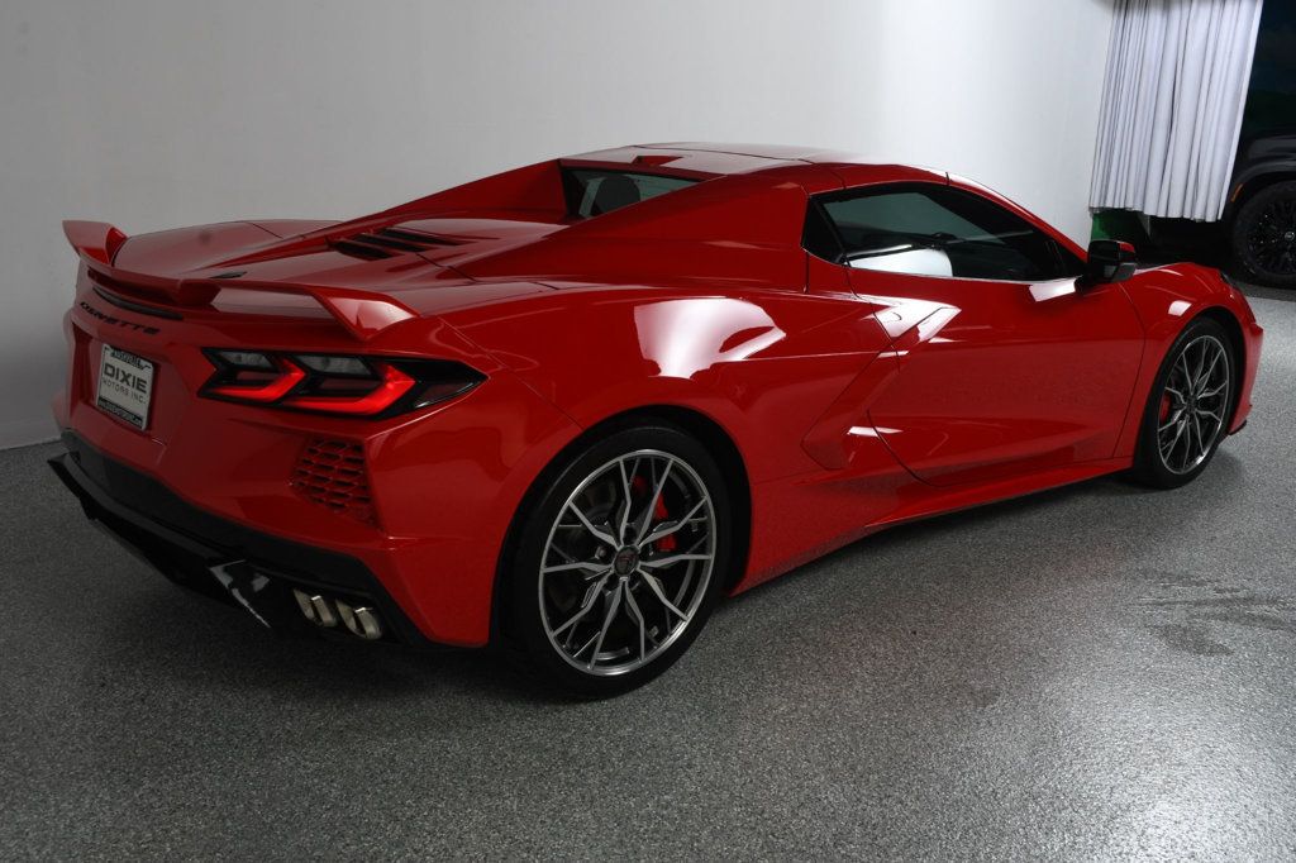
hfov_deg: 53.1
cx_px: 648
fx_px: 1296
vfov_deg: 36.8
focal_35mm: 36
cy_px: 432
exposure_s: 1/160
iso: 100
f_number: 13
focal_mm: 24
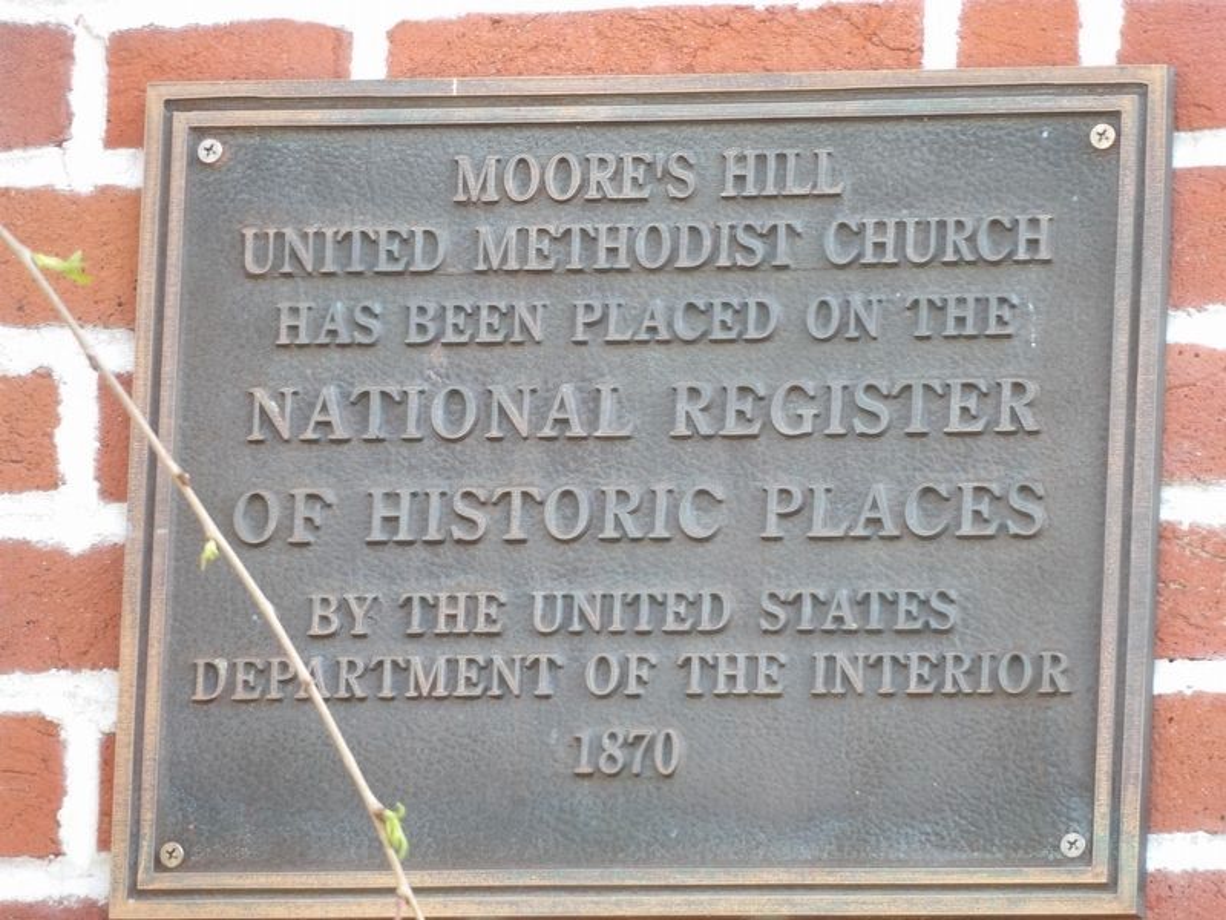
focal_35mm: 967
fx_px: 34248
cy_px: 460
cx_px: 613
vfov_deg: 1.5
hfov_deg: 2.1
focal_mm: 173.5
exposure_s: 1/56
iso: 200
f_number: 5.3
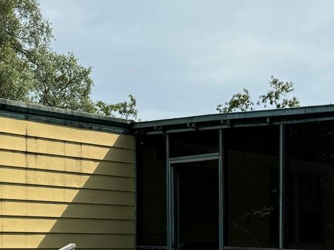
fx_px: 724
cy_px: 247
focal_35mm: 75
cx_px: 183
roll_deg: +0.2
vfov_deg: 19.1
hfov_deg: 26.0
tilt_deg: -0.9
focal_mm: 6.76
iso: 80
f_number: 1.78
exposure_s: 1/4608
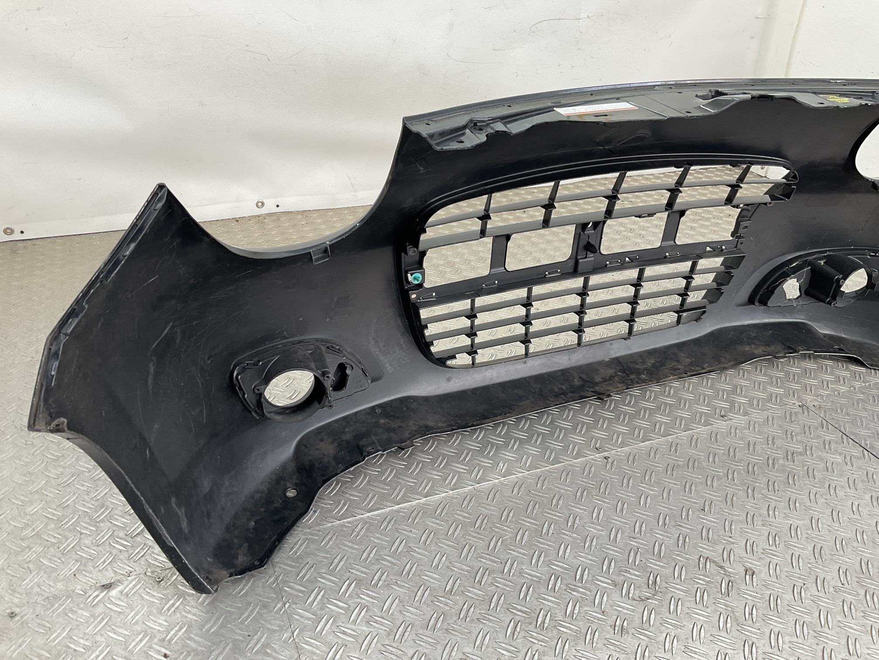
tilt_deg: -30.8
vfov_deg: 48.2
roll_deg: -8.4
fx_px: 736
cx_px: 440
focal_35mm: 29
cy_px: 330
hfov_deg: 61.7
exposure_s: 1/100
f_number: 1.8
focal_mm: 3
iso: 25
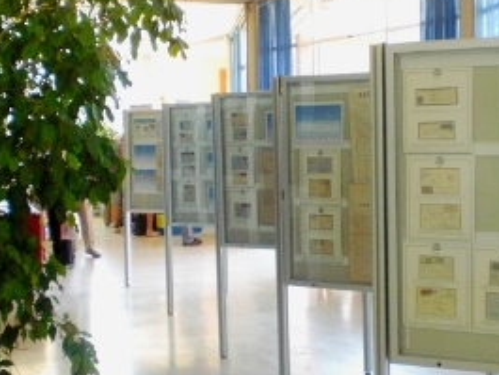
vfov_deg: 25.7
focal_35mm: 57
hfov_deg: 33.4
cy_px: 177
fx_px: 822
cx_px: 342
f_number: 3.1
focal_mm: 6.3
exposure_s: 1/80
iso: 400
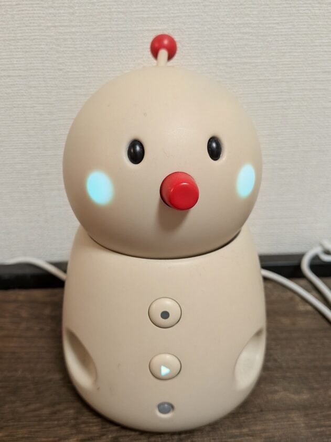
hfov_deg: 56.7
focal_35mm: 24
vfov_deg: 71.7
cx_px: 166
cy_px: 221
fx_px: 307
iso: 321
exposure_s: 1/100
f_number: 1.7
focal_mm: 4.53
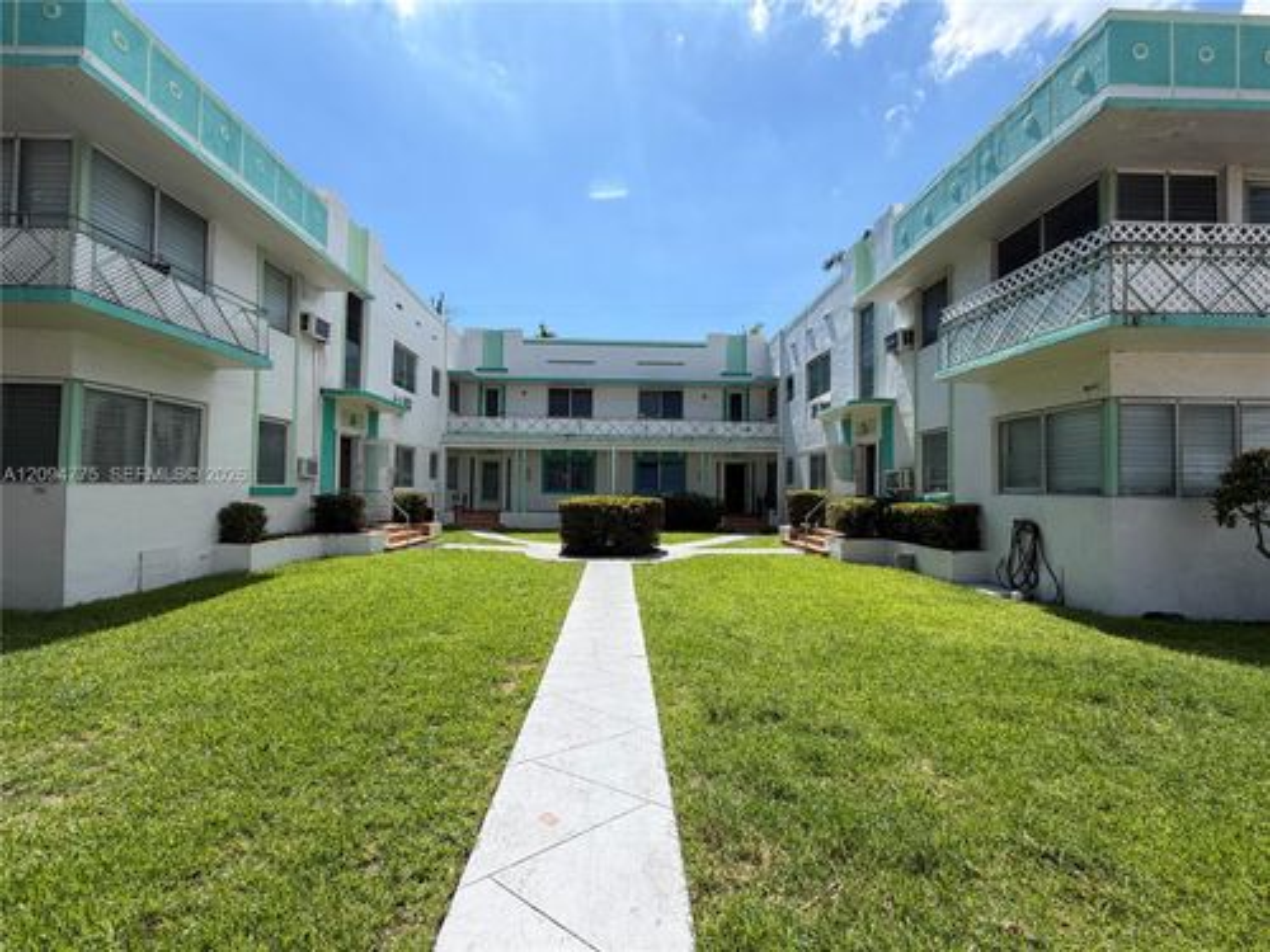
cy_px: 476
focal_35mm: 14
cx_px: 635
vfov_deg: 85.7
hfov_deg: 102.1
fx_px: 514
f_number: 2.2
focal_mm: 2.22
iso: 20
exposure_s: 1/888
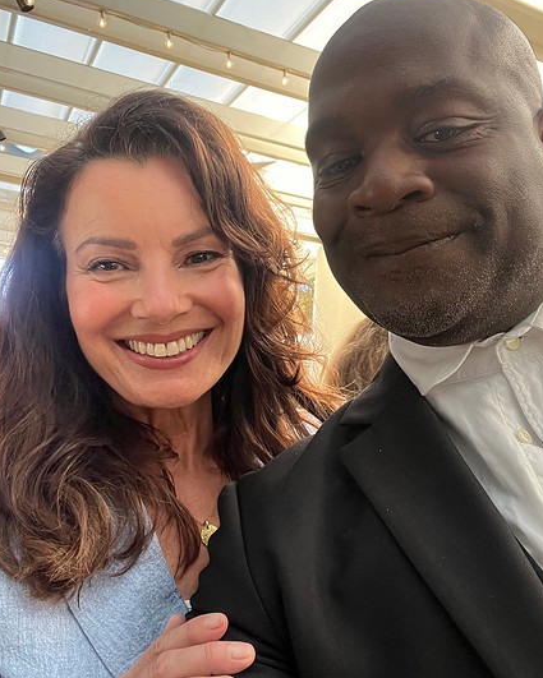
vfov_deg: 55.6
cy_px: 314
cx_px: 274
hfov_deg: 45.8
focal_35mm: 32
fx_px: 643
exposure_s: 1/60
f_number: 2.2
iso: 160
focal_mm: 2.71
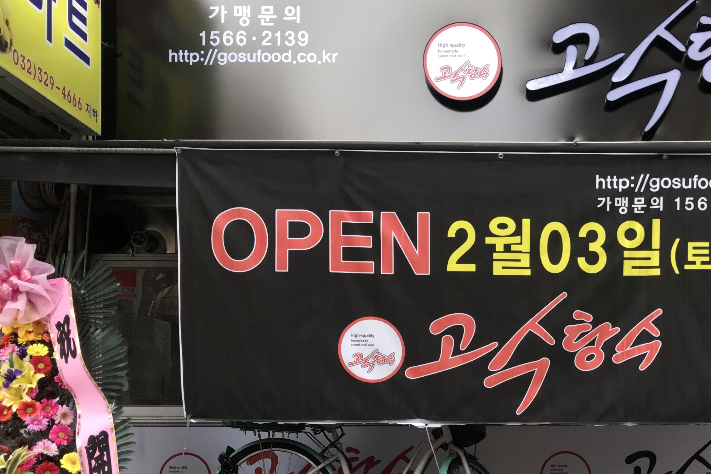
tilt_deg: +2.0
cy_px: 410
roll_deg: +0.2
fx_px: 1027
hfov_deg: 37.2
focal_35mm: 52
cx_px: 543
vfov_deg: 25.3
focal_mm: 3.99
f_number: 1.8
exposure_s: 1/120
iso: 40
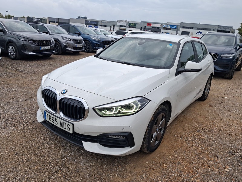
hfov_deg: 65.3
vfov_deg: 51.4
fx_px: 189
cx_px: 121
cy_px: 91
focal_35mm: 27
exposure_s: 1/208
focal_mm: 4
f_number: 1.8
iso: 20
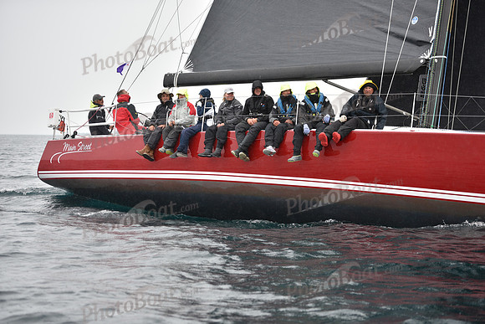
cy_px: 162
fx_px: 1159
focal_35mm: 86
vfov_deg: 15.9
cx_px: 242
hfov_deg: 23.6
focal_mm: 86
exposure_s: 1/800
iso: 250
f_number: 2.8
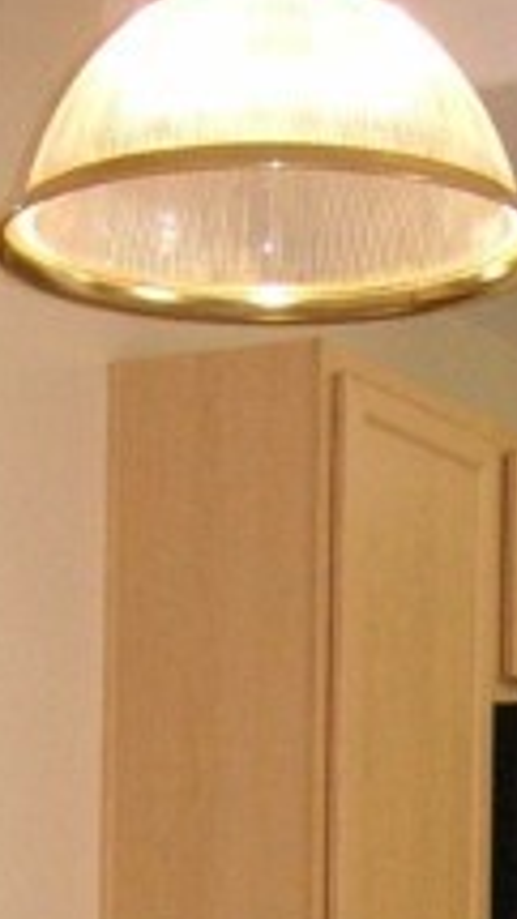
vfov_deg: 14.0
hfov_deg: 8.4
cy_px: 1389
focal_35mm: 144
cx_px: 585
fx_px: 3508
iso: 160
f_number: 2.8
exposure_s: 1/45
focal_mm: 6.1
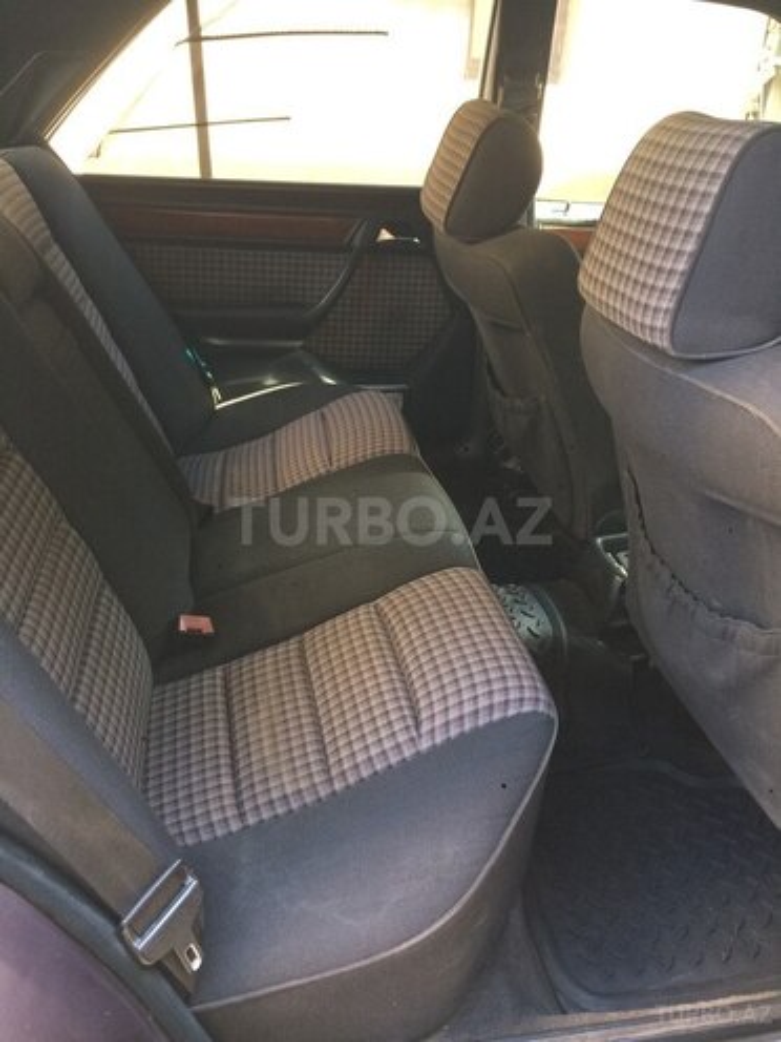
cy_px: 521
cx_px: 390
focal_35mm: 29
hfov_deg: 48.2
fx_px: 872
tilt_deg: -27.2
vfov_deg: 61.7
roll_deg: -1.5
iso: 125
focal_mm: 4.15
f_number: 2.2
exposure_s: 1/33
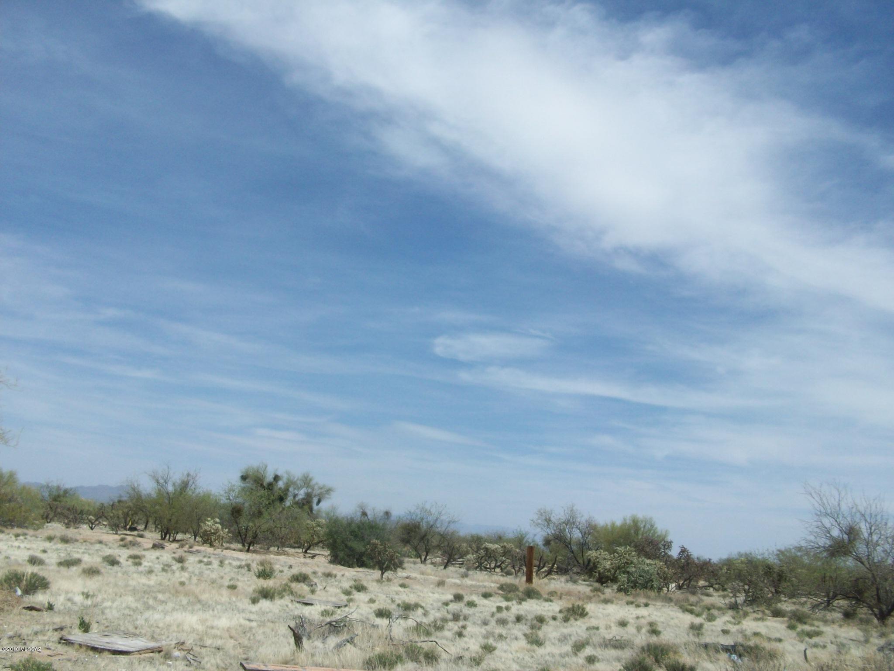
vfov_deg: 41.8
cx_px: 447
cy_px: 336
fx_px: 878
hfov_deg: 54.0
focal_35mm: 34
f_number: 5.5
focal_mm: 5.7
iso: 64
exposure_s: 1/610
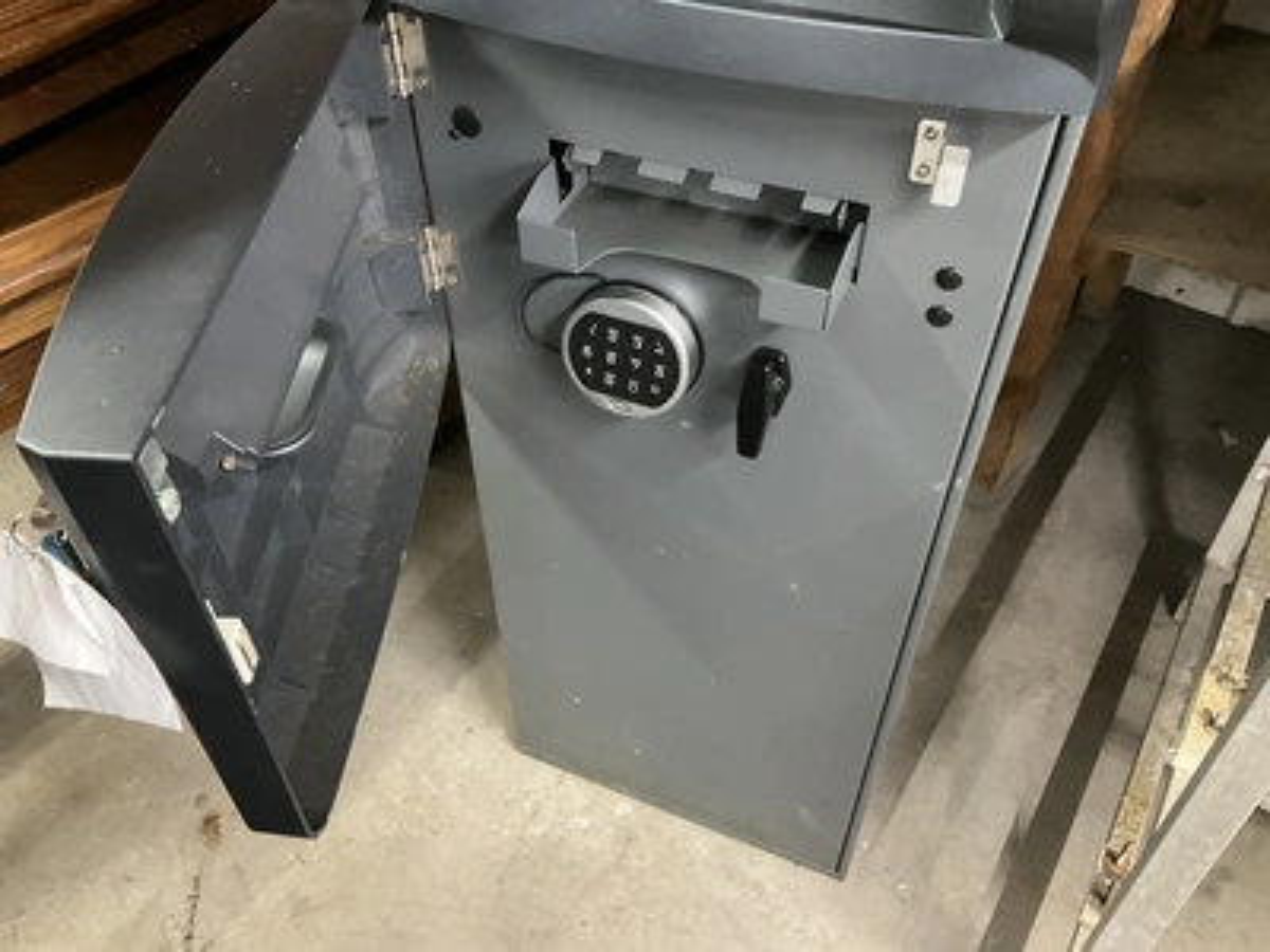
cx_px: 635
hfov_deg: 61.7
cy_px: 476
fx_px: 1064
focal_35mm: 29
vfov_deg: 48.2
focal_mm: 3
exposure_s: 1/30
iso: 500
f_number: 1.8
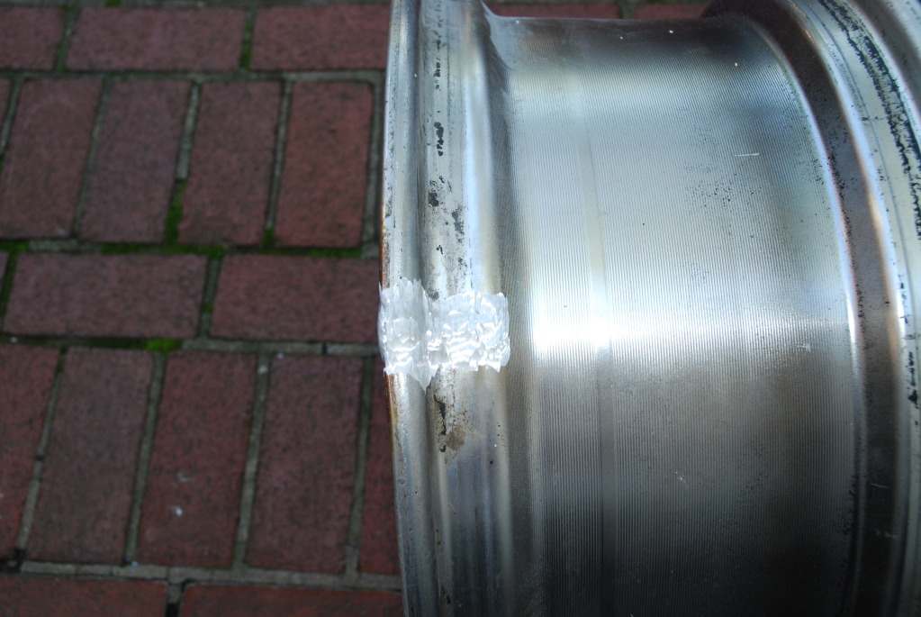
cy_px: 308
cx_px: 460
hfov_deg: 53.1
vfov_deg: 37.0
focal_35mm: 36
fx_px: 922
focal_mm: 24
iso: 400
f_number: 6.3
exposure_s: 1/200
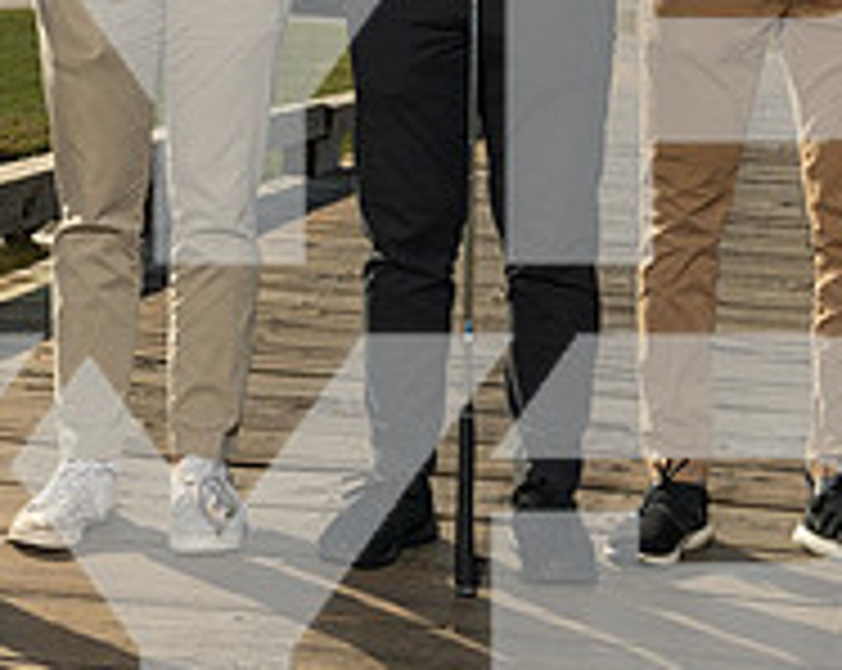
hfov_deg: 20.0
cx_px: 339
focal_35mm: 96
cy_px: 37
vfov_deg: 15.8
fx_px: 2389
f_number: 8
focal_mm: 31
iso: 500
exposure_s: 1/200
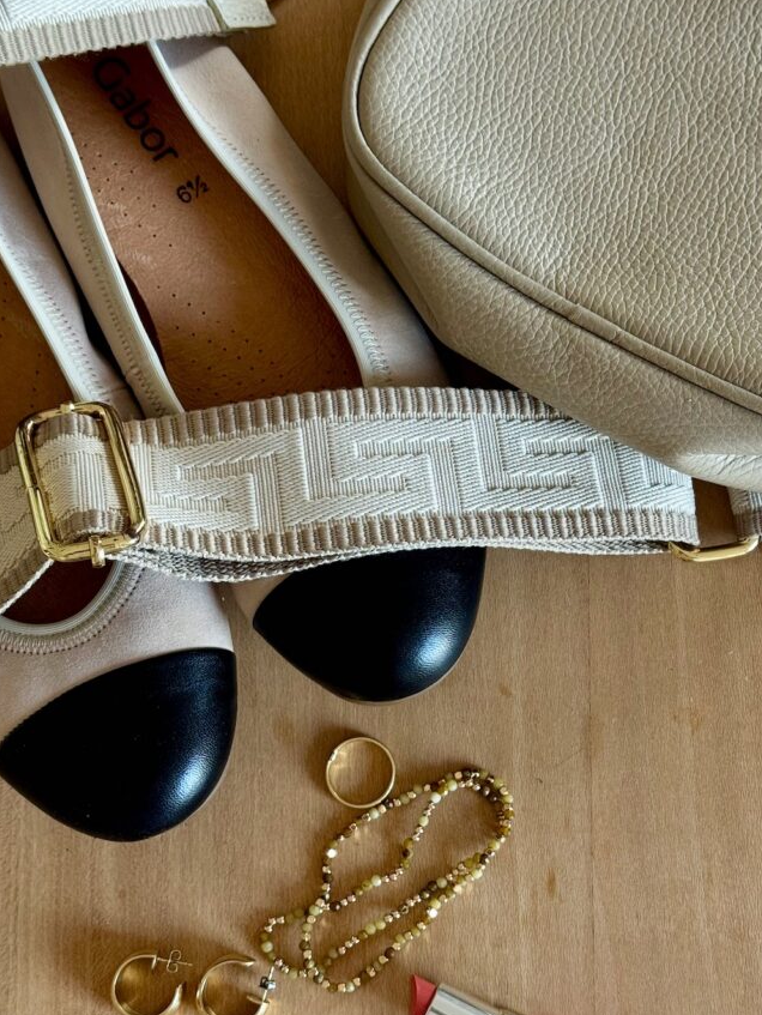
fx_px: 1701
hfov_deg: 25.2
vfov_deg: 33.2
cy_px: 522
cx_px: 437
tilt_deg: -80.3
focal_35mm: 58
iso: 100
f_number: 1.78
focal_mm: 6.76
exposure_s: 1/60
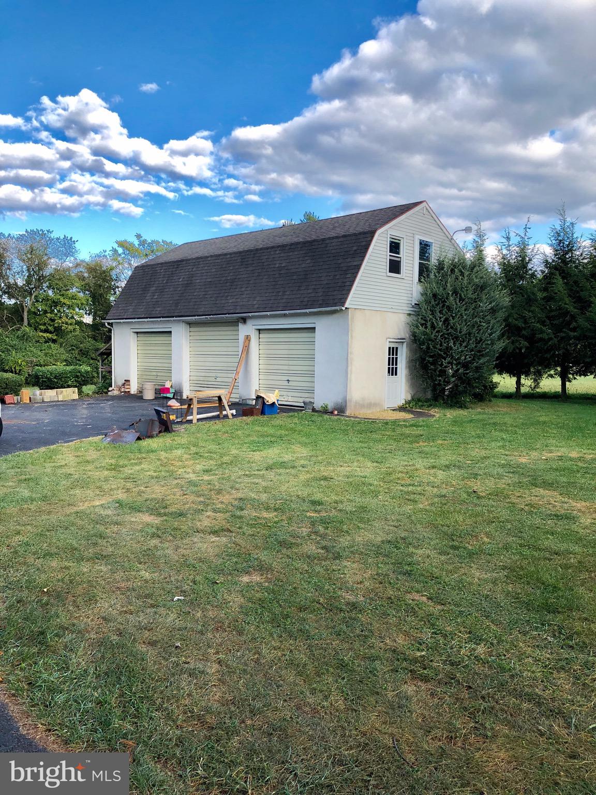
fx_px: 643
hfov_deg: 49.7
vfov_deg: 63.4
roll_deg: -1.1
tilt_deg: -3.0
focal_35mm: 28
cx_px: 298
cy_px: 398
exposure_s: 1/640
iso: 20
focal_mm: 4
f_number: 1.8
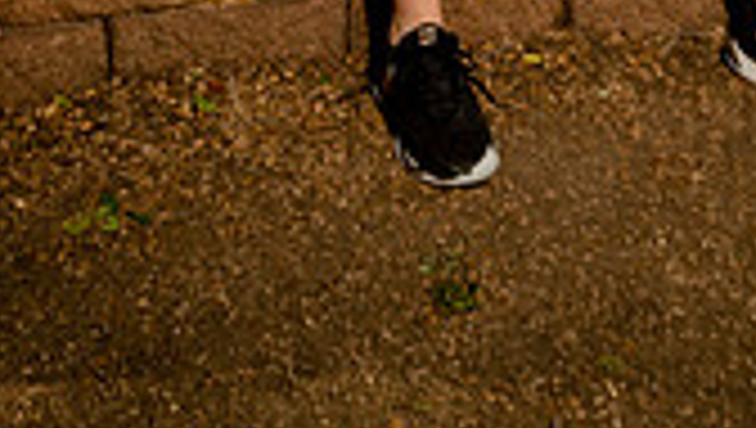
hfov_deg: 19.0
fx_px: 2248
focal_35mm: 112
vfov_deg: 9.8
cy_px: -527
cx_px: 554
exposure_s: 1/250
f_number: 4.5
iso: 125
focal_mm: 40
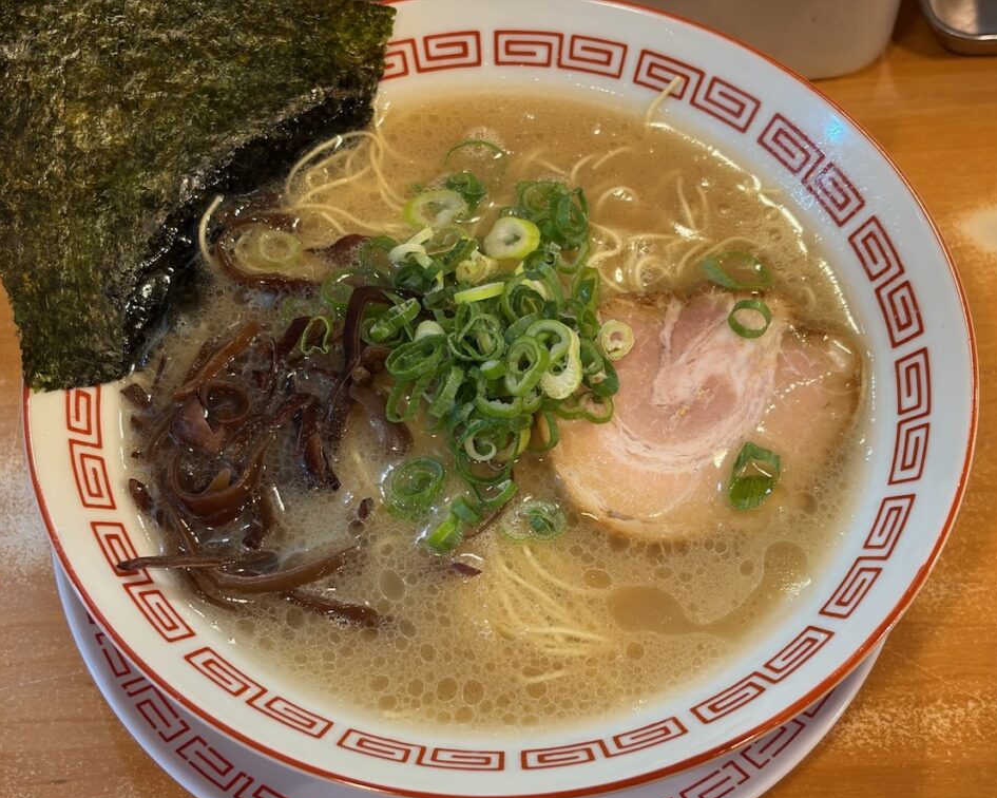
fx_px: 1623
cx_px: 505
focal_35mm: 55
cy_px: 404
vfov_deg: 27.6
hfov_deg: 34.1
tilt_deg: -60.2
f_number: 1.6
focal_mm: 5.96
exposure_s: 1/50
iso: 100
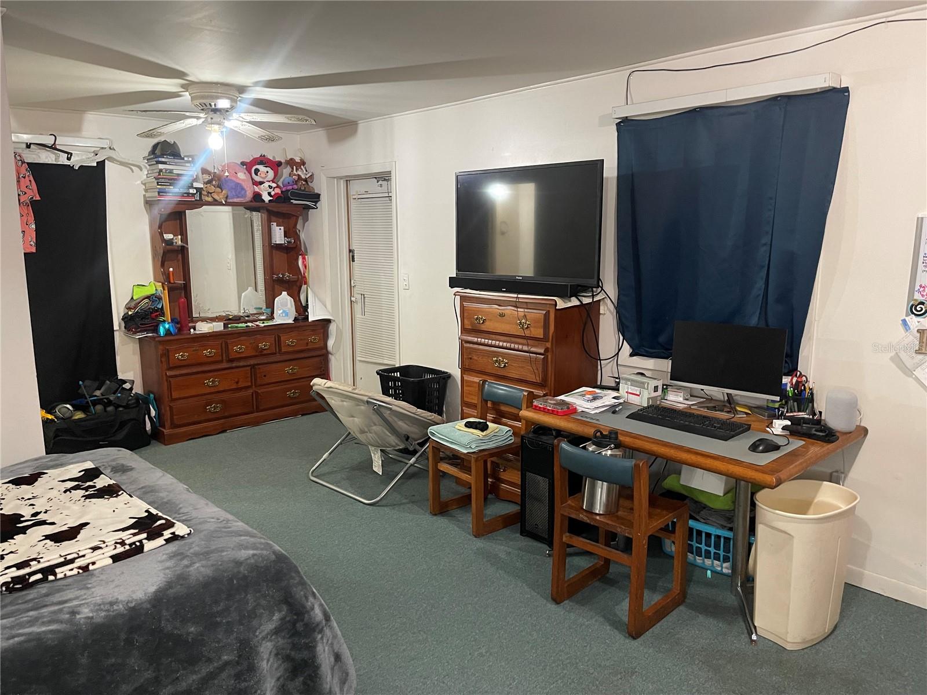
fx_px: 669
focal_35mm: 25
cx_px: 464
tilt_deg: -10.8
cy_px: 348
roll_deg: +0.3
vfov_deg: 54.9
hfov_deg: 69.4
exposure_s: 1/40
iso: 400
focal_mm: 5.1
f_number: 1.6
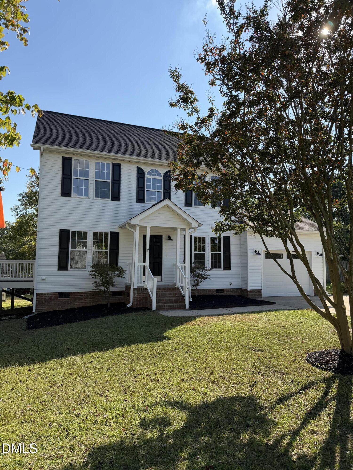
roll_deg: -1.4
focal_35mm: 24
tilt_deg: +5.0
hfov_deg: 56.8
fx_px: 326
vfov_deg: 71.6
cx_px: 176
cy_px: 235
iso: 100
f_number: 1.78
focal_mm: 6.76
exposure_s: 1/3759
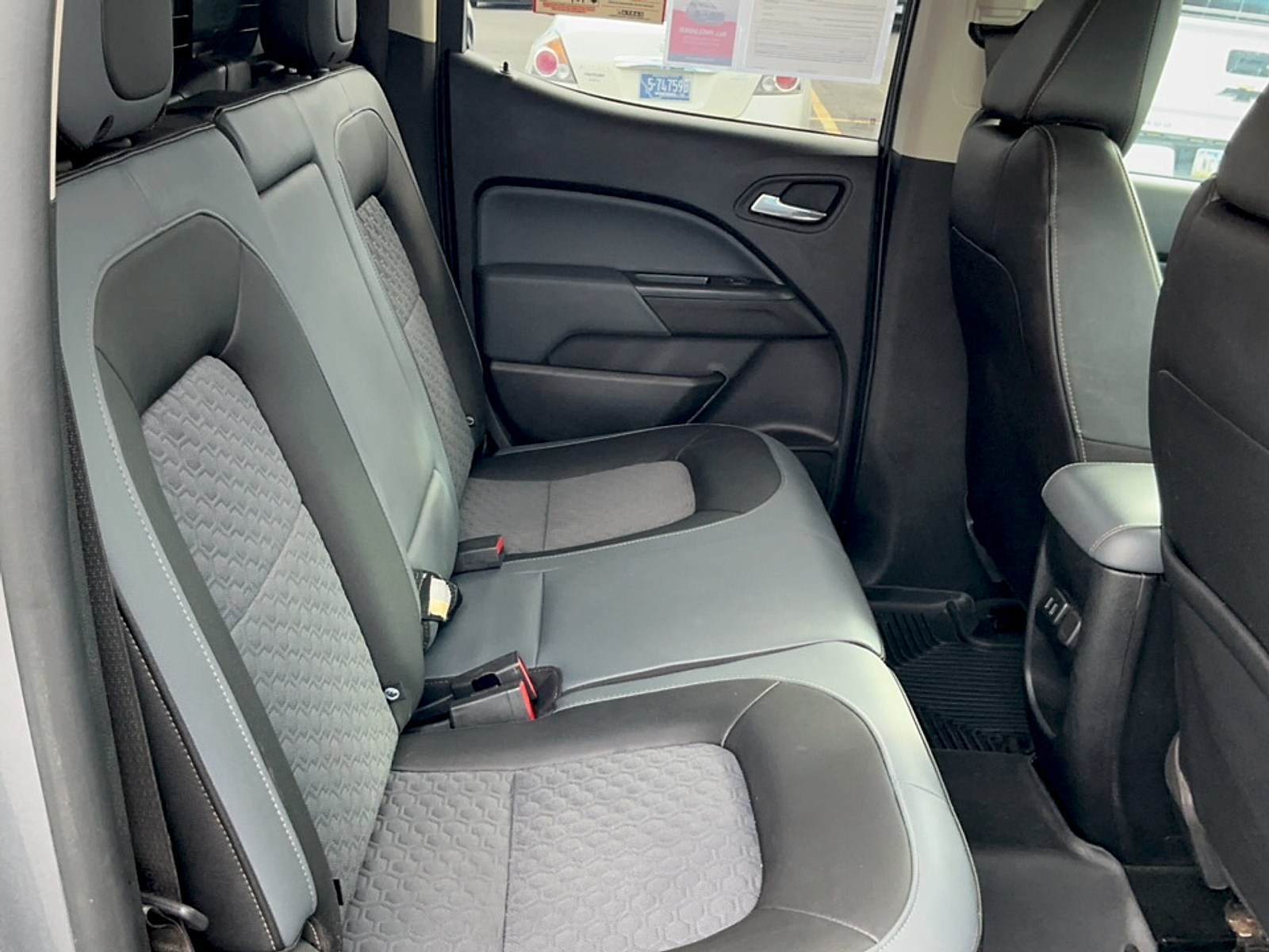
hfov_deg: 60.0
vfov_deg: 46.8
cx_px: 634
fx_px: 1100
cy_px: 476
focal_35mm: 30
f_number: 1.8
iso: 50
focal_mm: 3
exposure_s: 1/60
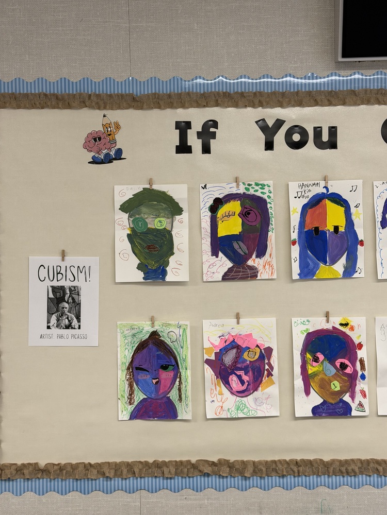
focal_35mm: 48
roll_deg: +0.8
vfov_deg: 39.7
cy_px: 258
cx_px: 194
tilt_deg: -0.7
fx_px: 716
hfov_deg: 30.3
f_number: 1.78
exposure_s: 1/54
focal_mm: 6.76
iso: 80
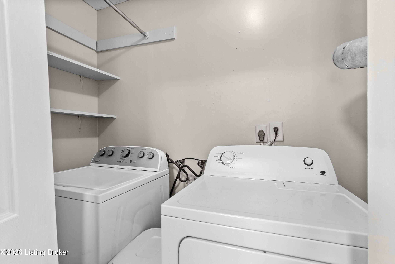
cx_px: 198
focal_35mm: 16
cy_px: 132
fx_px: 176
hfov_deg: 96.7
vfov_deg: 73.8
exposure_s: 1/6
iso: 2500
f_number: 11
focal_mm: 16
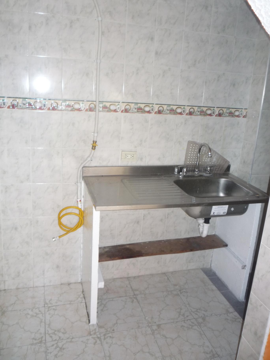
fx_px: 312
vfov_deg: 60.0
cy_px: 180
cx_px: 135
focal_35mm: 30
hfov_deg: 46.8
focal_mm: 5.2
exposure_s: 1/30
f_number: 3.3
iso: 200
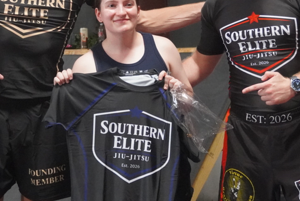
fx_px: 919
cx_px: 149
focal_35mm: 110
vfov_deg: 12.4
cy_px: 39
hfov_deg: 18.5
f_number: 5
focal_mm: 33
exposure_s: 1/125
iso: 6400
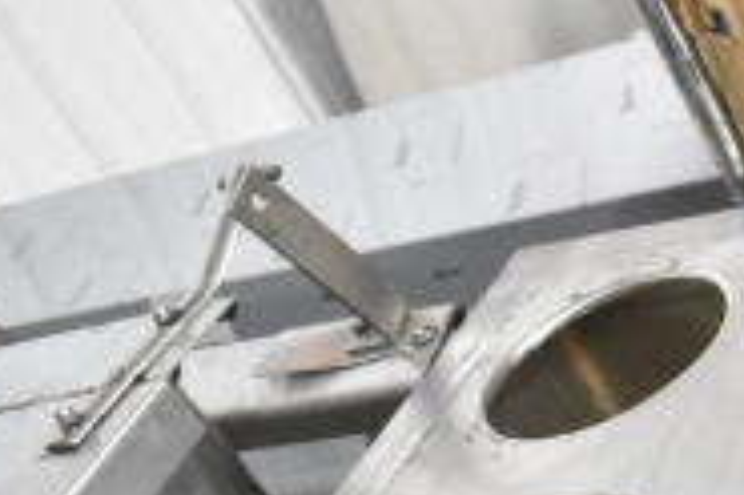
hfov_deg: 19.9
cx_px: 1106
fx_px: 1838
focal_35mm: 89
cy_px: 590
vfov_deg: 14.8
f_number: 3.5
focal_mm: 18
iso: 2200
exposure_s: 1/30
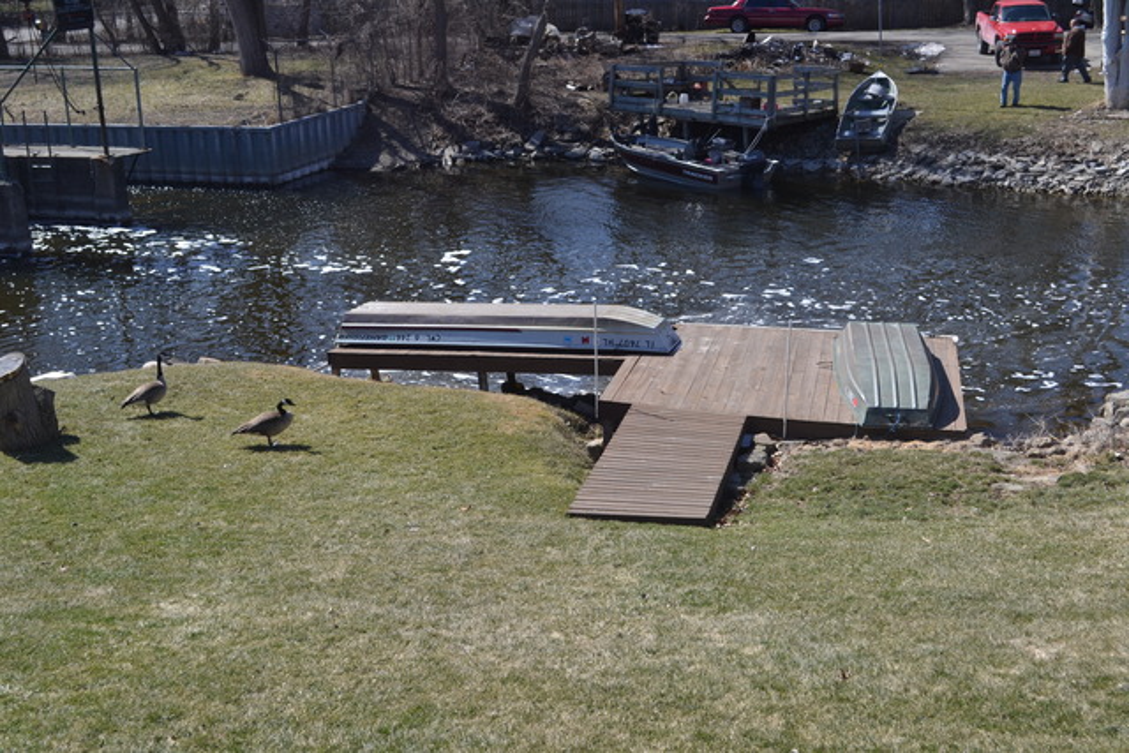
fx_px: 1506
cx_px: 564
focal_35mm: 48
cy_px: 376
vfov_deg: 28.1
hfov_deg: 41.1
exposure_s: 1/200
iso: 100
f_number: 7.1
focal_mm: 32
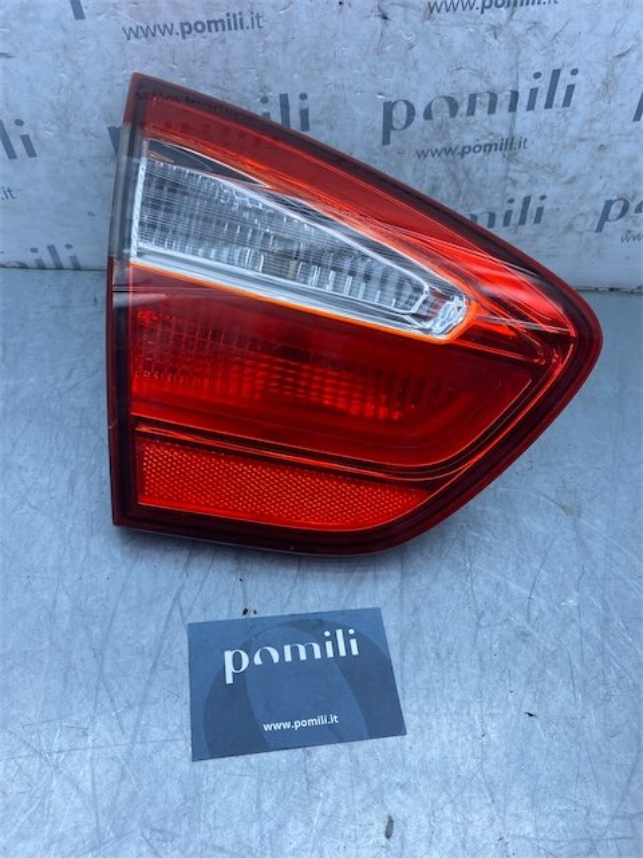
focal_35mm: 26
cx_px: 322
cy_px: 429
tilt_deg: -52.9
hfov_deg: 53.1
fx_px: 644
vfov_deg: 67.3
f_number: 1.8
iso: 32
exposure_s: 1/778
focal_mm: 4.25
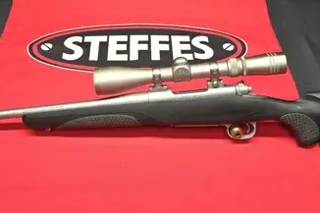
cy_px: 69
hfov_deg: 41.9
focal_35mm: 47
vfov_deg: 28.4
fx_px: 418
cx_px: 150
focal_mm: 6.3
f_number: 1.7
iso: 200
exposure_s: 1/120
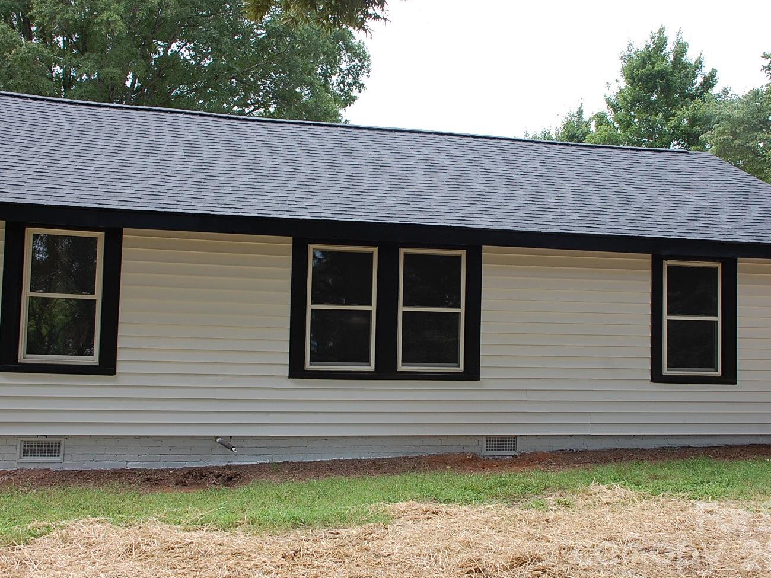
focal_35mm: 40
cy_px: 290
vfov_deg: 36.0
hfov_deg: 46.8
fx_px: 891
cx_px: 389
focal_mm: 24
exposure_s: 1/160
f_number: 6.3
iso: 200
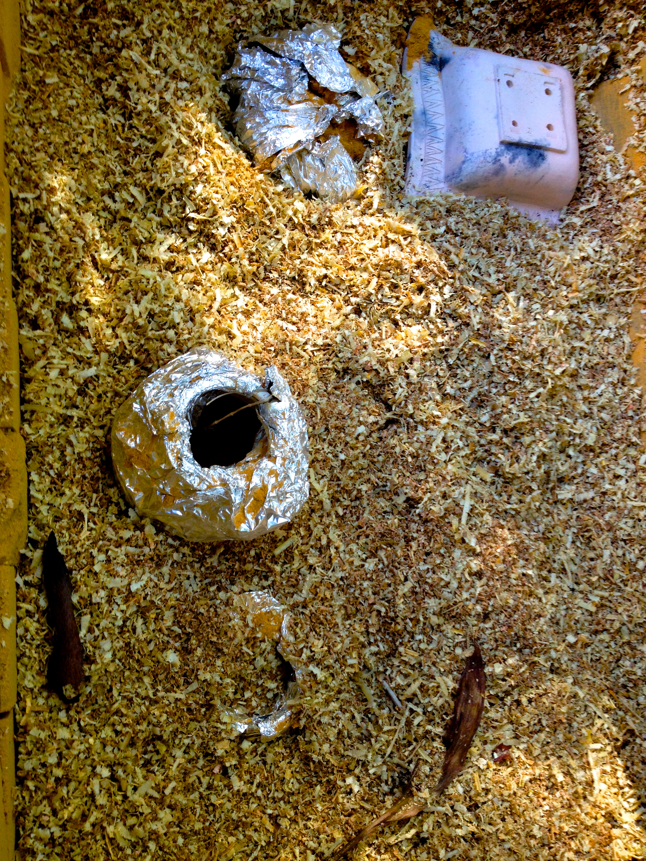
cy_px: 430
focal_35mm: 35
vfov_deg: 52.6
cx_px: 323
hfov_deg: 40.7
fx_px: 871
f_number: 2.4
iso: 50
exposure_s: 1/60
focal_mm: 4.28
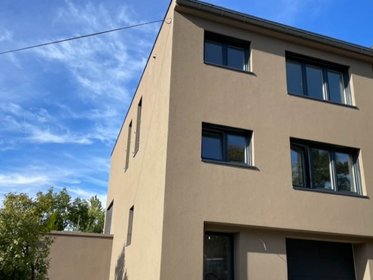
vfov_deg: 42.7
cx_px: 188
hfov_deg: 55.3
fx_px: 356
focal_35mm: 33
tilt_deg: +17.4
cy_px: 173
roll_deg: -2.2
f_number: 1.6
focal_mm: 4.2
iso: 32
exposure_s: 1/1916
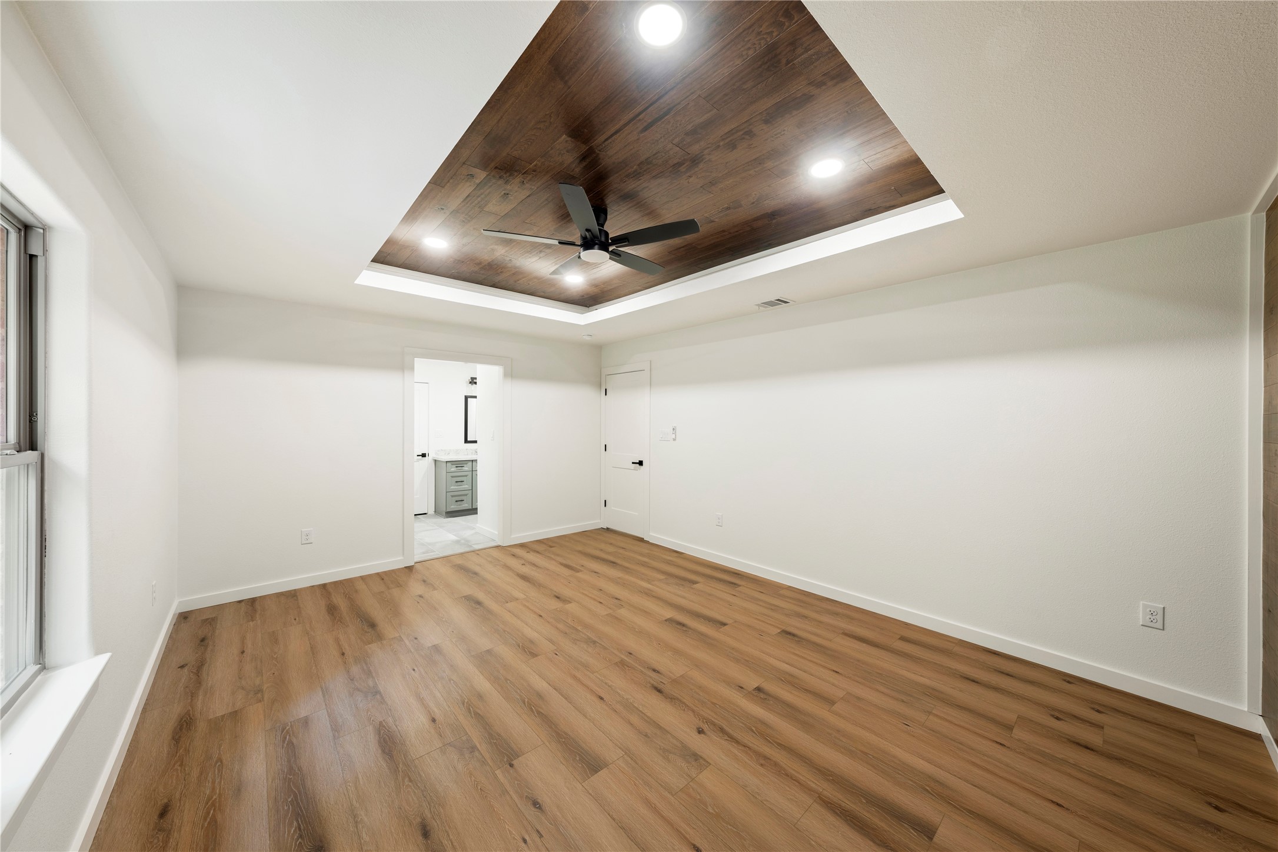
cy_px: 426
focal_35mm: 12
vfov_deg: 90.0
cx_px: 639
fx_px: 426
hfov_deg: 112.6
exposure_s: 8
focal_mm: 12
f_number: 8
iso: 100
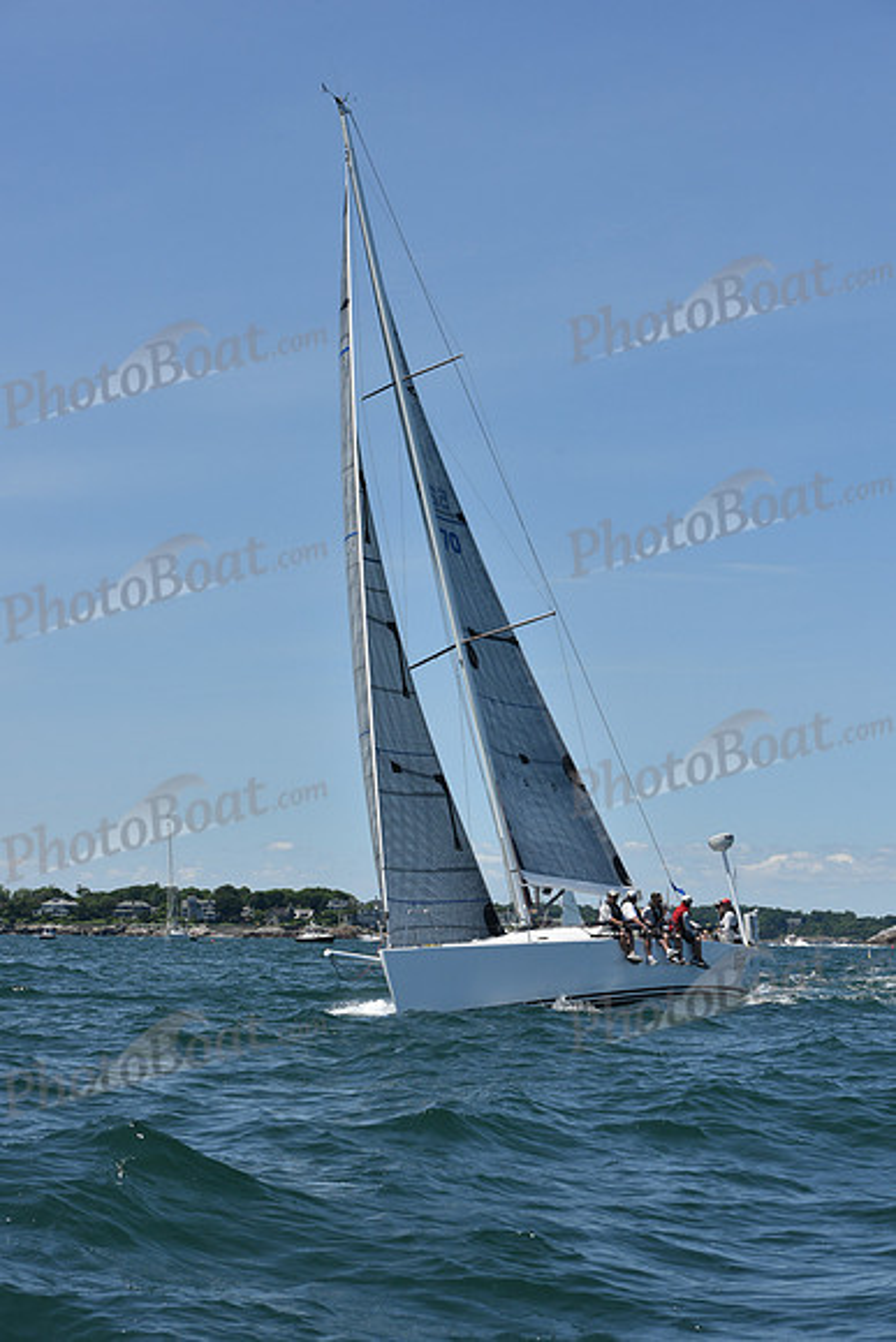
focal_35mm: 70
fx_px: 2612
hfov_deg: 19.5
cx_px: 448
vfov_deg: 28.8
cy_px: 671
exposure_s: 1/1000
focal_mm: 70
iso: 250
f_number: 9
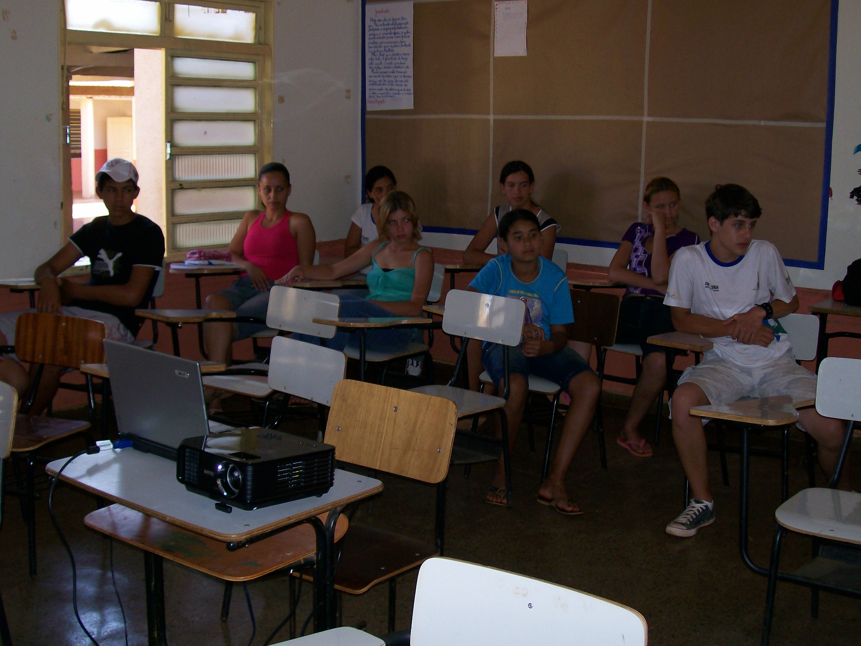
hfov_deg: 42.1
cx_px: 430
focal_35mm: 45
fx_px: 1119
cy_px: 323
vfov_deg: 32.2
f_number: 3
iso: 80
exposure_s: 1/73.1
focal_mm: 7.6
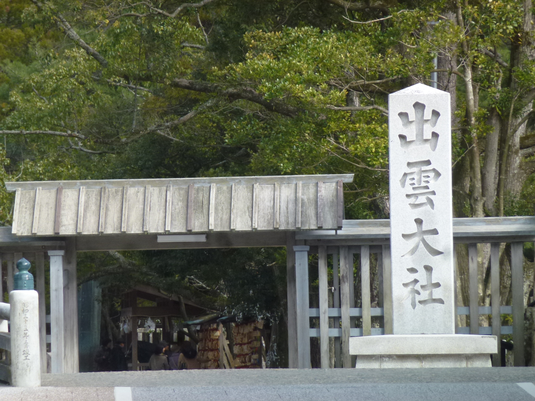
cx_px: 268
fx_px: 5935
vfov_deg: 3.9
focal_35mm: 384
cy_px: 200
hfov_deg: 5.2
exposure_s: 1/320
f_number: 5.9
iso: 200
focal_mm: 68.8
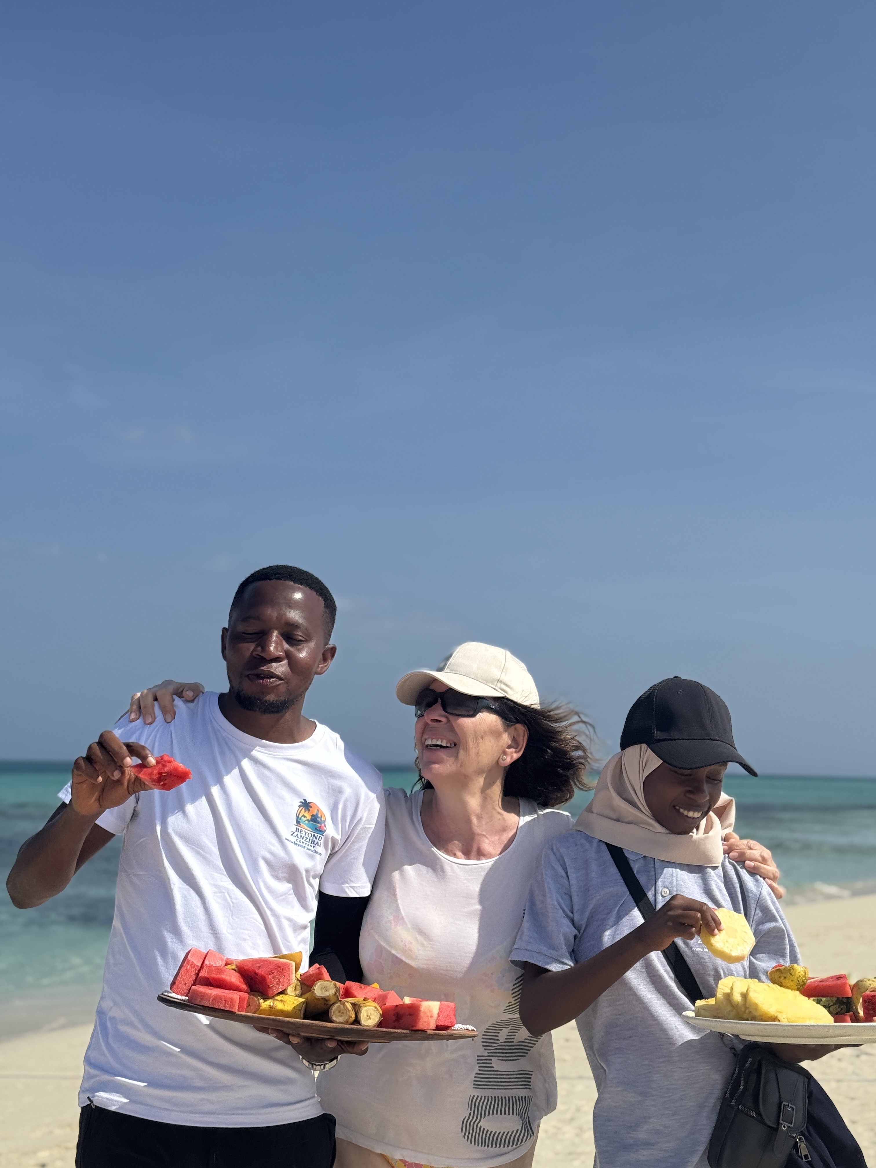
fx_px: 1620
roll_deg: -2.0
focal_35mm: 48
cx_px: 438
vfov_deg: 39.7
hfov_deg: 30.3
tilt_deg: +6.6
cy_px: 584
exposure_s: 1/7092
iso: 64
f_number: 1.78
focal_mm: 6.76
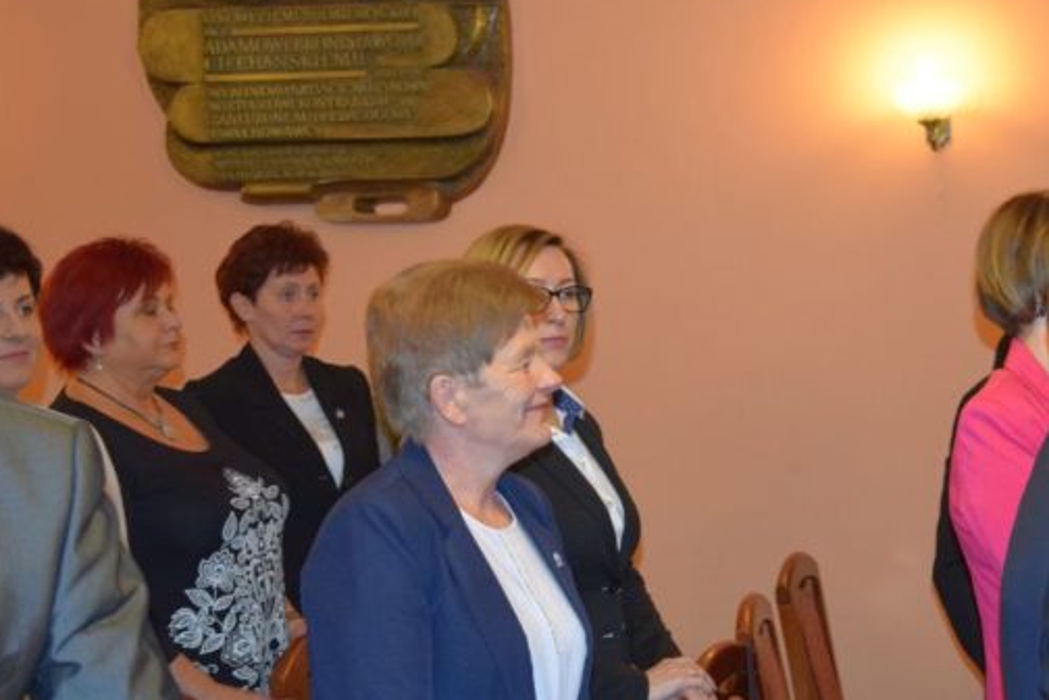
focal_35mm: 64
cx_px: 785
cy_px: 404
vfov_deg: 21.2
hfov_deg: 30.9
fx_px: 1865
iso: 1400
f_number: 4
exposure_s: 1/60
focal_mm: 28
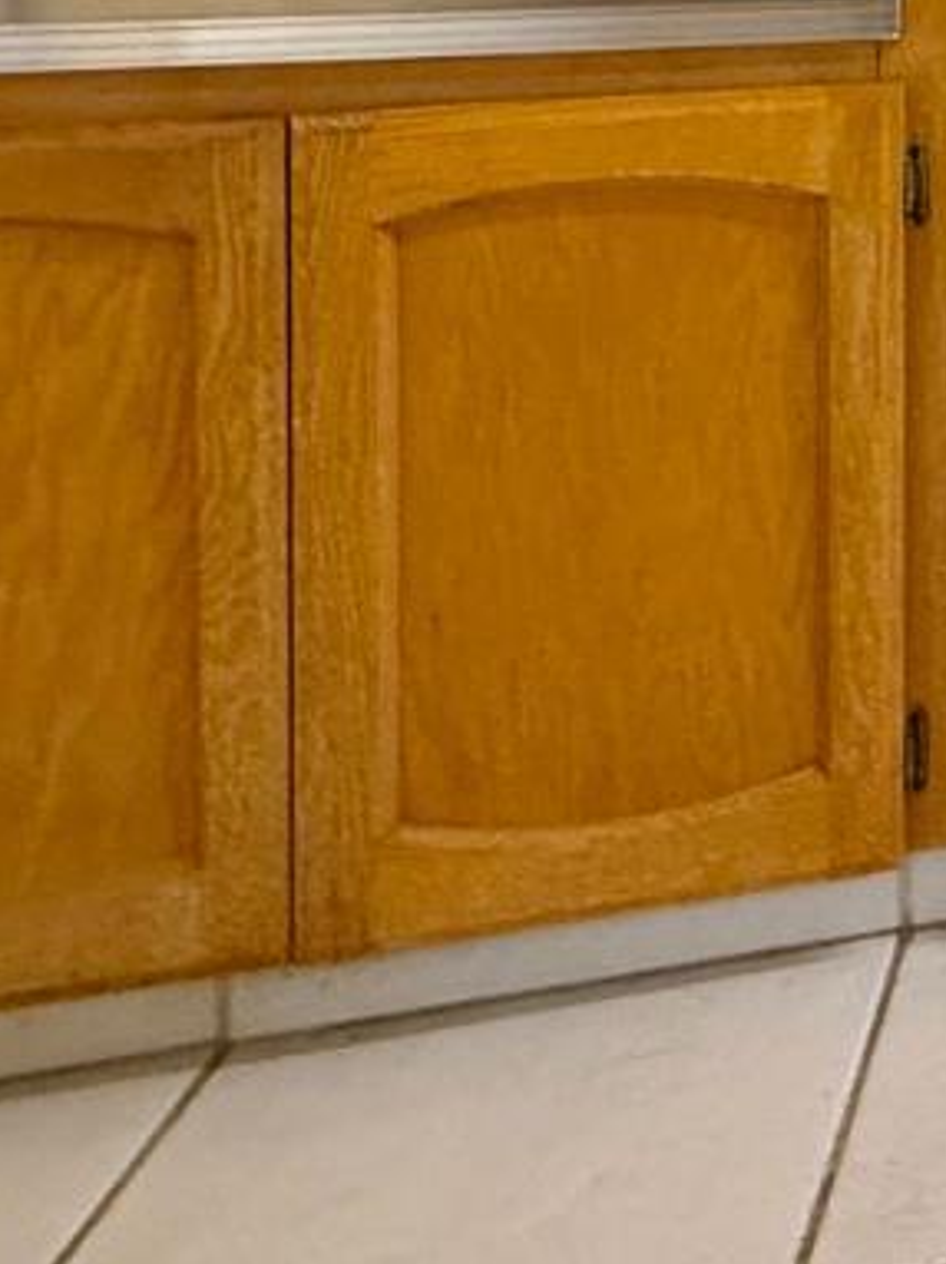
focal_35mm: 55
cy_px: -313
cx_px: 1918
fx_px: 2006
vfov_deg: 29.3
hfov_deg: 17.9
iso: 250
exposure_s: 1/60
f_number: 2.2
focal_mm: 2.22
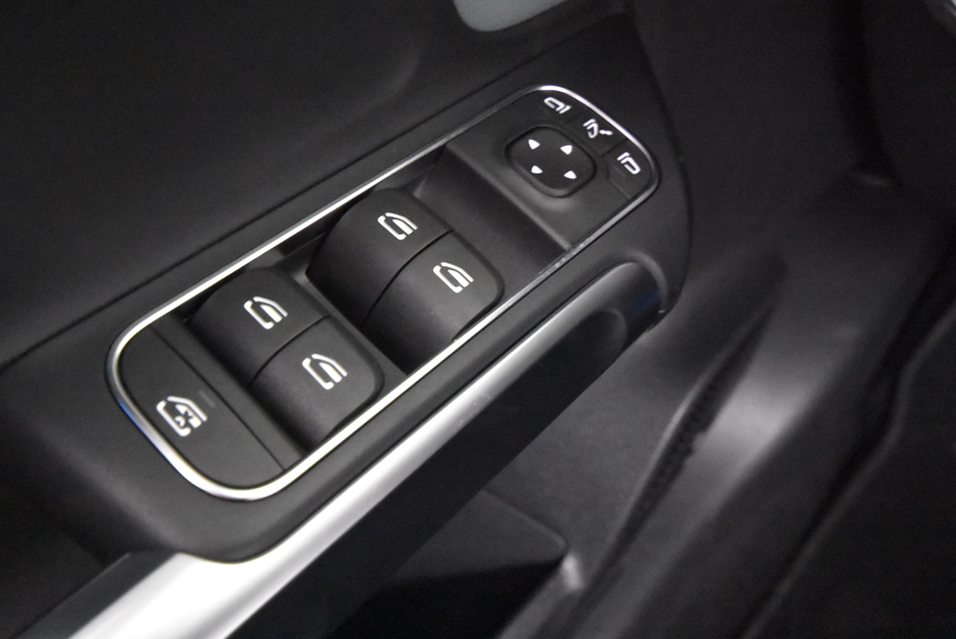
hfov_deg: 49.5
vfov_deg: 34.1
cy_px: 234
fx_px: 1036
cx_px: 513
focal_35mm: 39
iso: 12800
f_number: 5.6
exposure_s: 1/10
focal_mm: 20
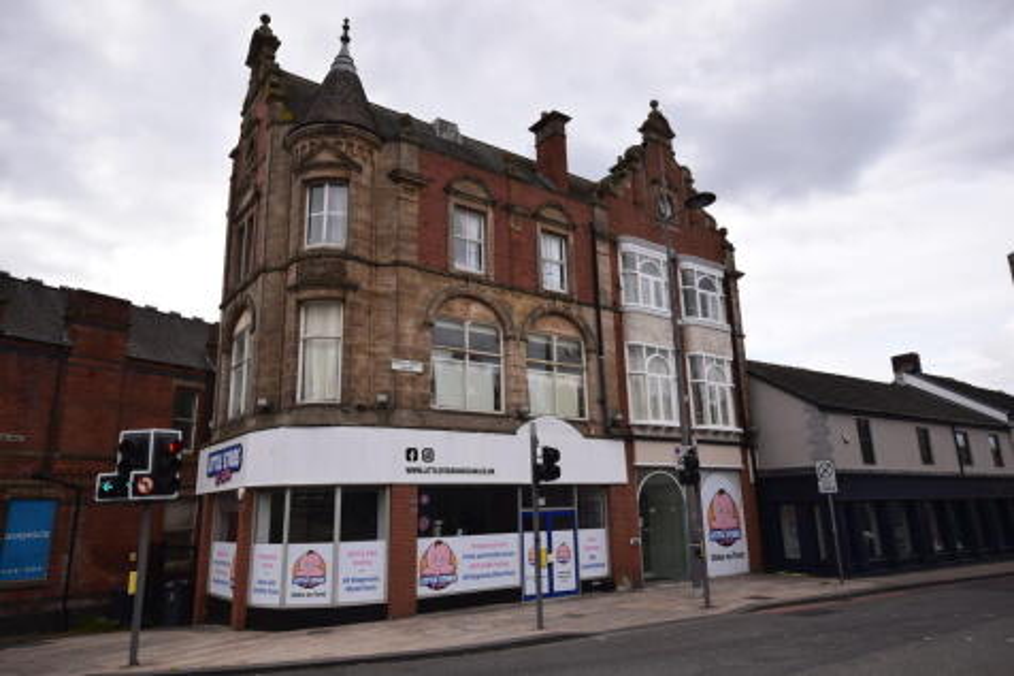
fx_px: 676
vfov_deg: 53.1
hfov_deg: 73.8
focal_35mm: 24
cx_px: 507
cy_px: 338
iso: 360
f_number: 11
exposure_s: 1/500
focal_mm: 16
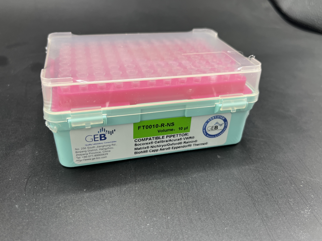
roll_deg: -4.9
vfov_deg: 46.8
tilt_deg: -30.8
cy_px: 112
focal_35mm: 30
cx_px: 169
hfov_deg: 59.9
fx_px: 279
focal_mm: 5.1
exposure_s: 1/100
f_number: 1.6
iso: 40
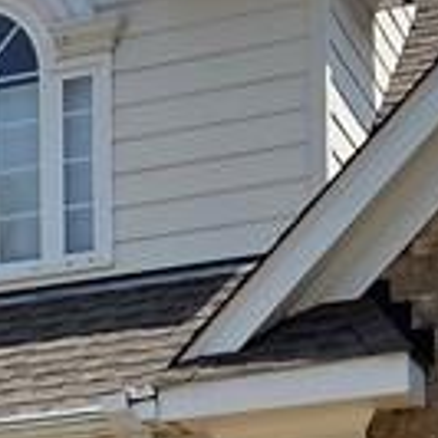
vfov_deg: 10.6
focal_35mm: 156
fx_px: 2233
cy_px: 777
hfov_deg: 10.9
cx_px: -175
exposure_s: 1/6217
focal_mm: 5.4
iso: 80
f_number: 1.8
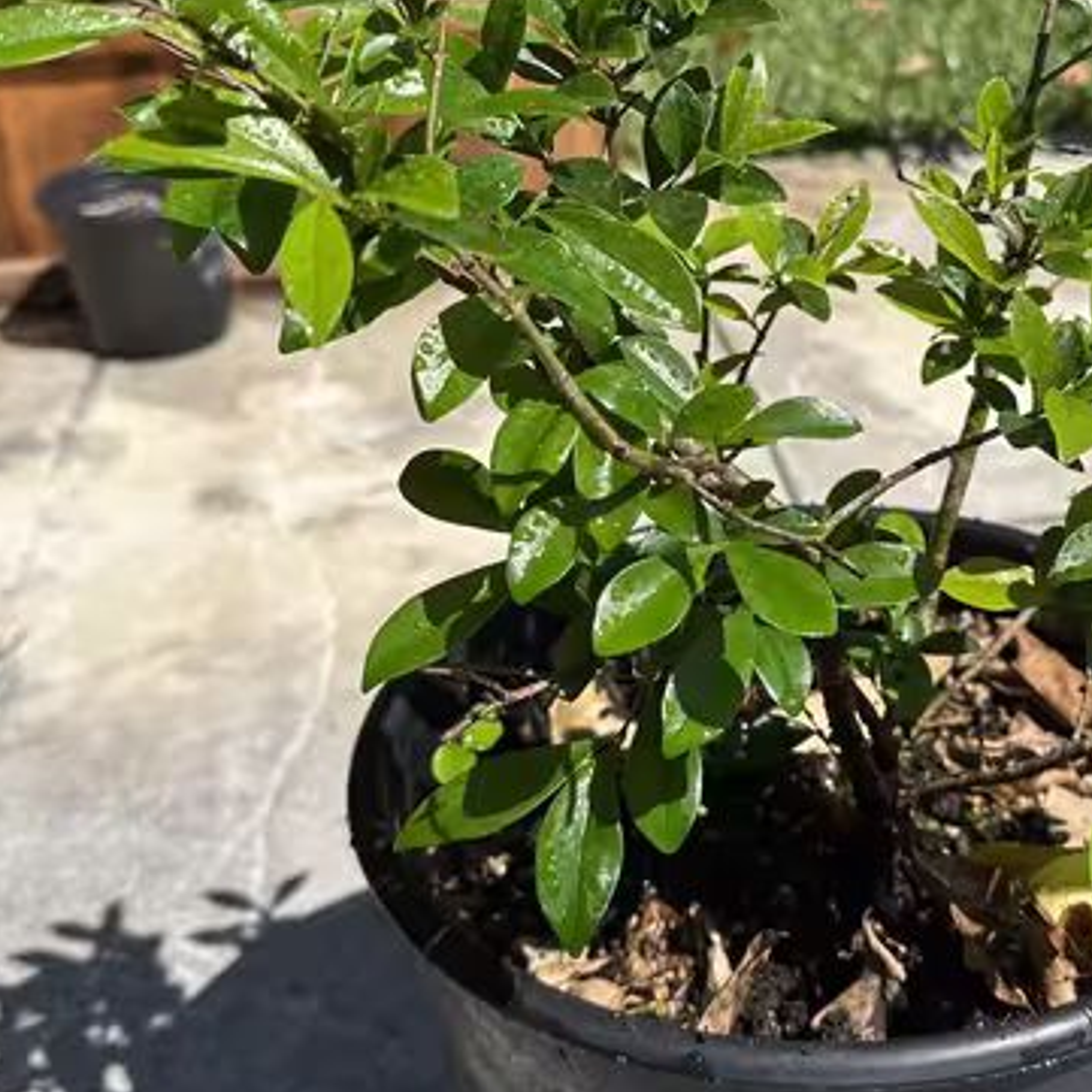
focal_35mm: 47
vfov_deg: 35.8
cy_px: 396
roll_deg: +0.7
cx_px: 741
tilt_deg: -26.0
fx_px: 1677
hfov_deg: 35.7
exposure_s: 1/4348
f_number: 1.78
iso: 80
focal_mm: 6.86
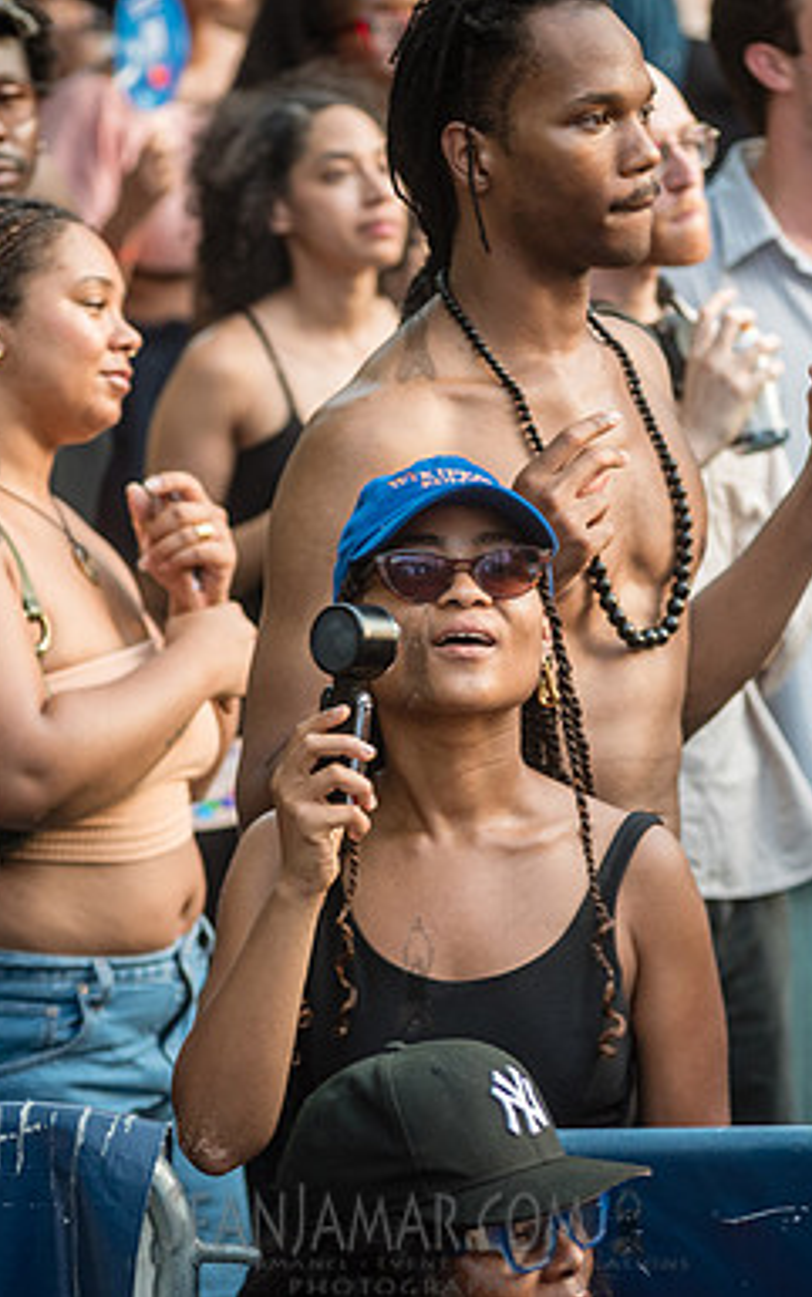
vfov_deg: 8.6
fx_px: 8630
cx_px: 414
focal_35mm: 244
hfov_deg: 5.4
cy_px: 648
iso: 1000
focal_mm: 155
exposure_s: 1/160
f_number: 4.5
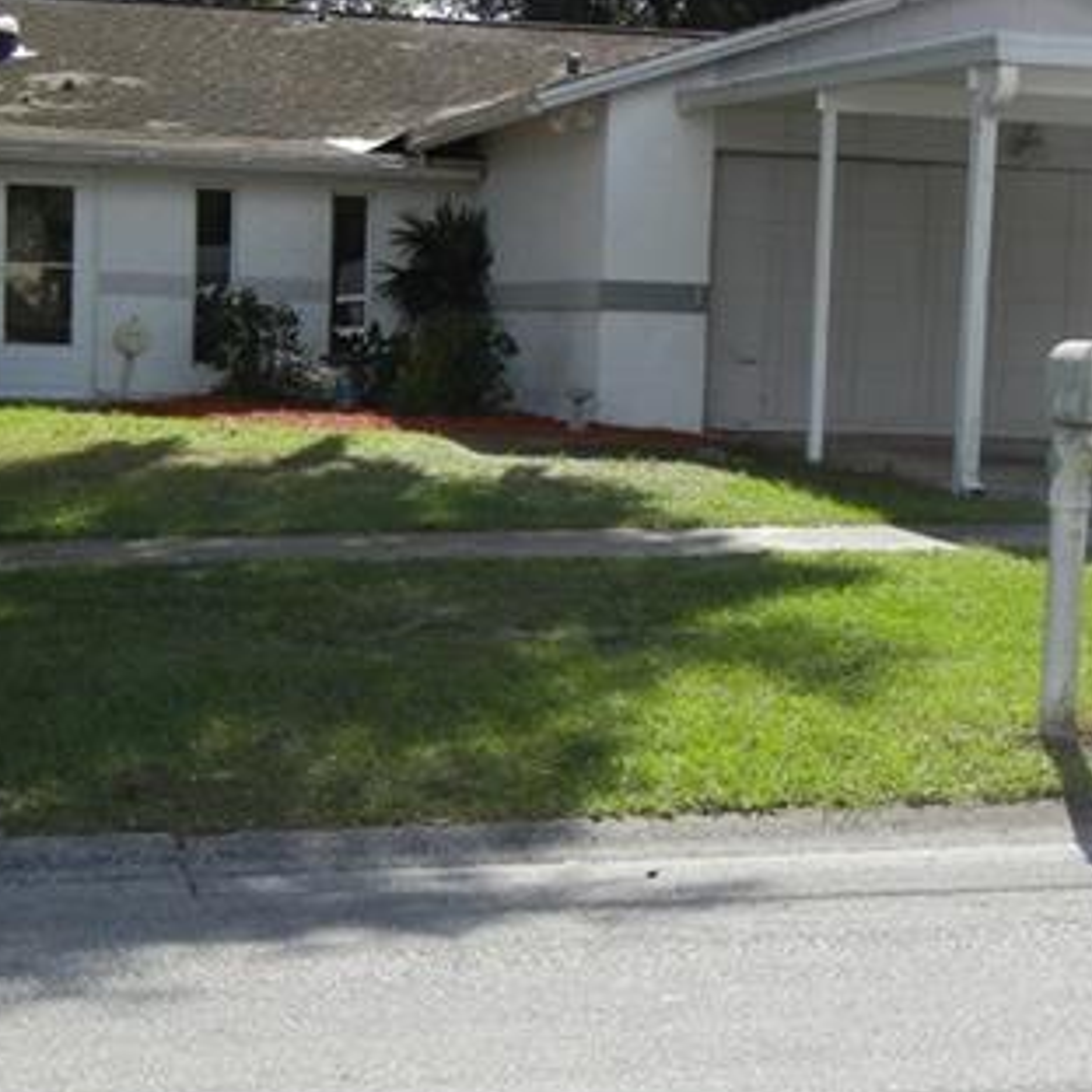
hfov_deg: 22.5
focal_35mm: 77
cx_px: 504
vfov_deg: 22.5
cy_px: 626
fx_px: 2748
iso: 160
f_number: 3.6
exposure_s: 1/945
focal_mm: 6.2
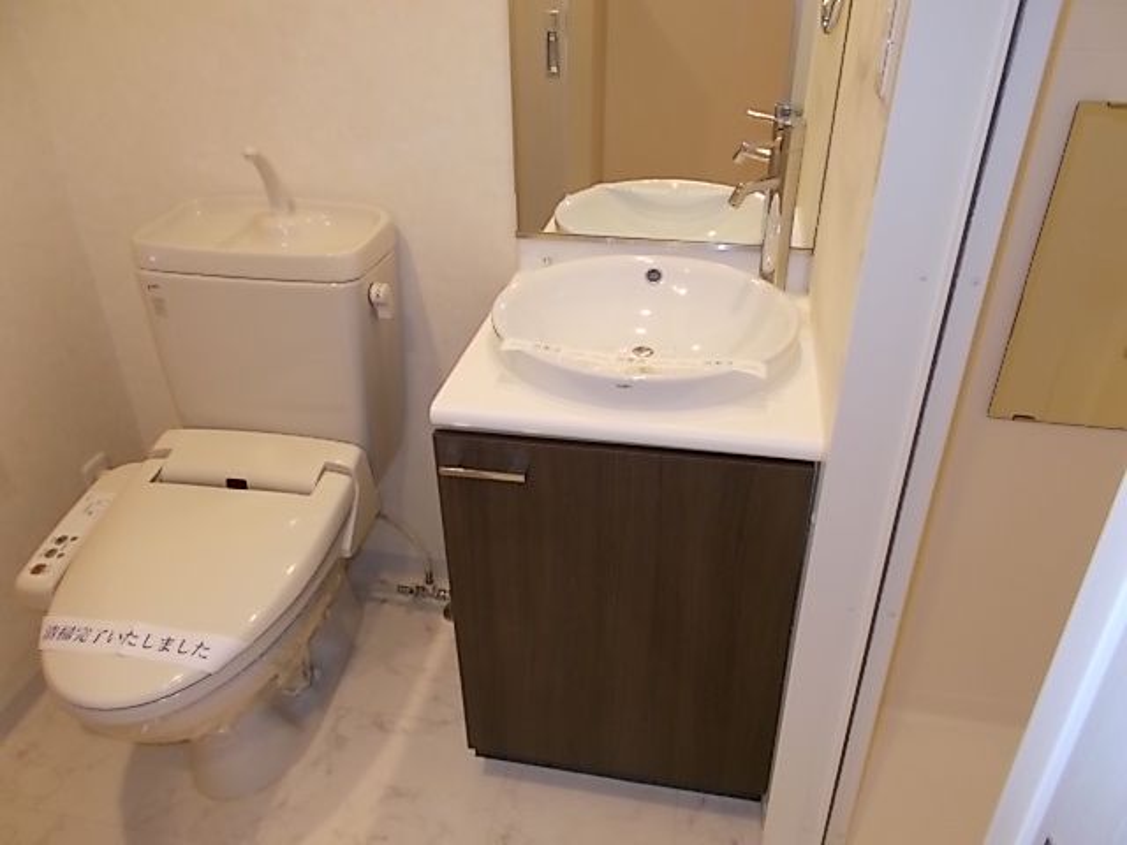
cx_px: 564
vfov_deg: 53.1
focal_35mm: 26
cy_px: 422
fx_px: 846
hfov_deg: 67.3
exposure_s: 1/25
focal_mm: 4.6
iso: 160
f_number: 3.2
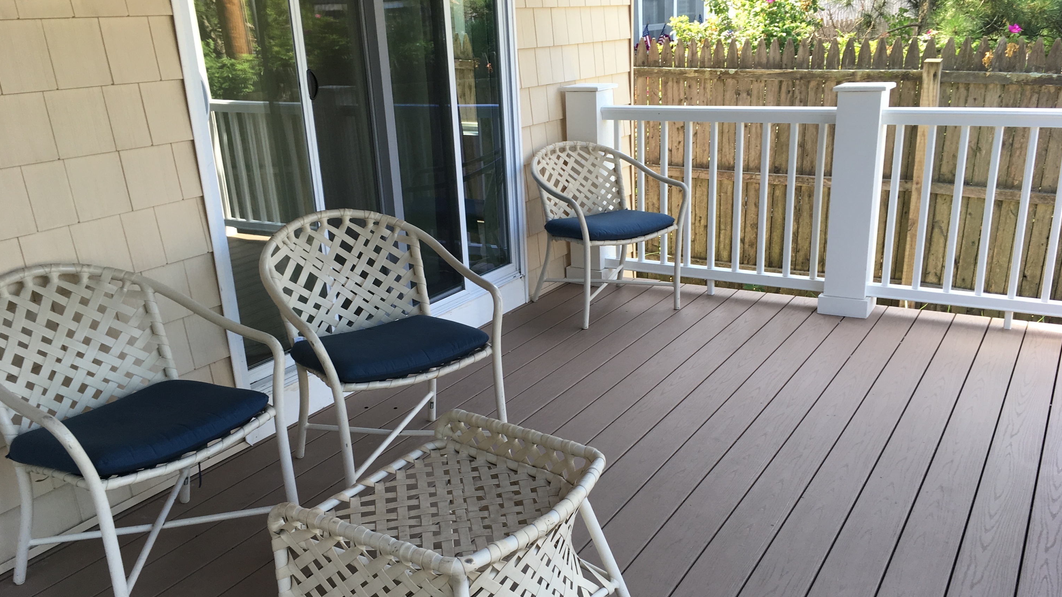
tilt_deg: -21.0
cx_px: 530
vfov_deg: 36.6
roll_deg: +0.1
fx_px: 901
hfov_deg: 61.0
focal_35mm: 32
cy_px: 352
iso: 25
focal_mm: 4.15
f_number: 2.2
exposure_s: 1/125
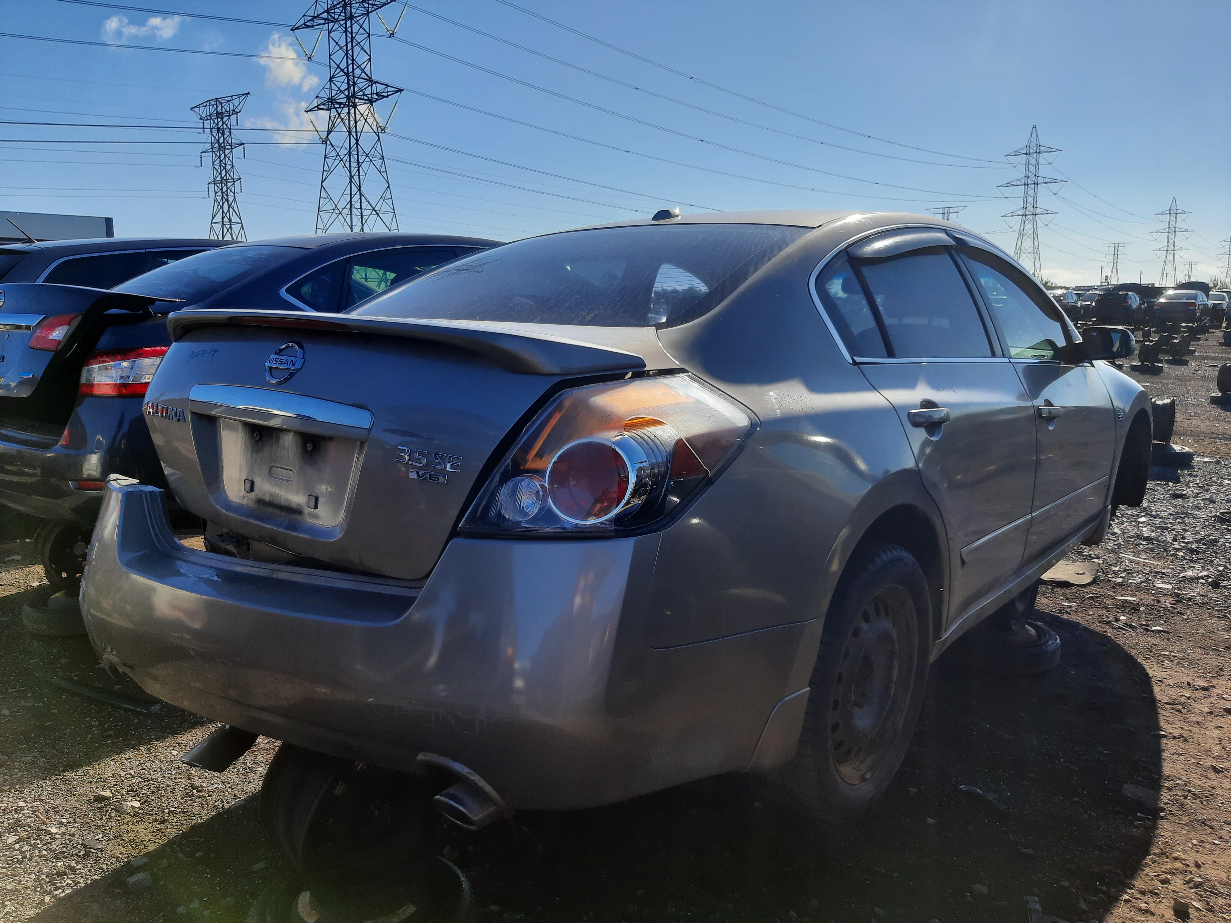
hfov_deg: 67.3
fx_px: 925
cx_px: 616
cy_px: 462
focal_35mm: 26
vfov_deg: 53.1
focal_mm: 3.92
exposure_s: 1/1511
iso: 40
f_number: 1.7
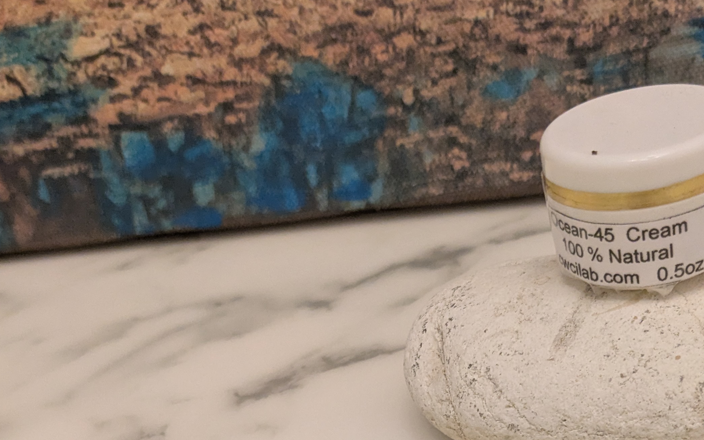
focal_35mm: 55
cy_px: 588
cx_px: 455
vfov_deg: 21.1
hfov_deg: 36.6
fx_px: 1055
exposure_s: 1/120
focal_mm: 4.38
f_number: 1.73
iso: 356
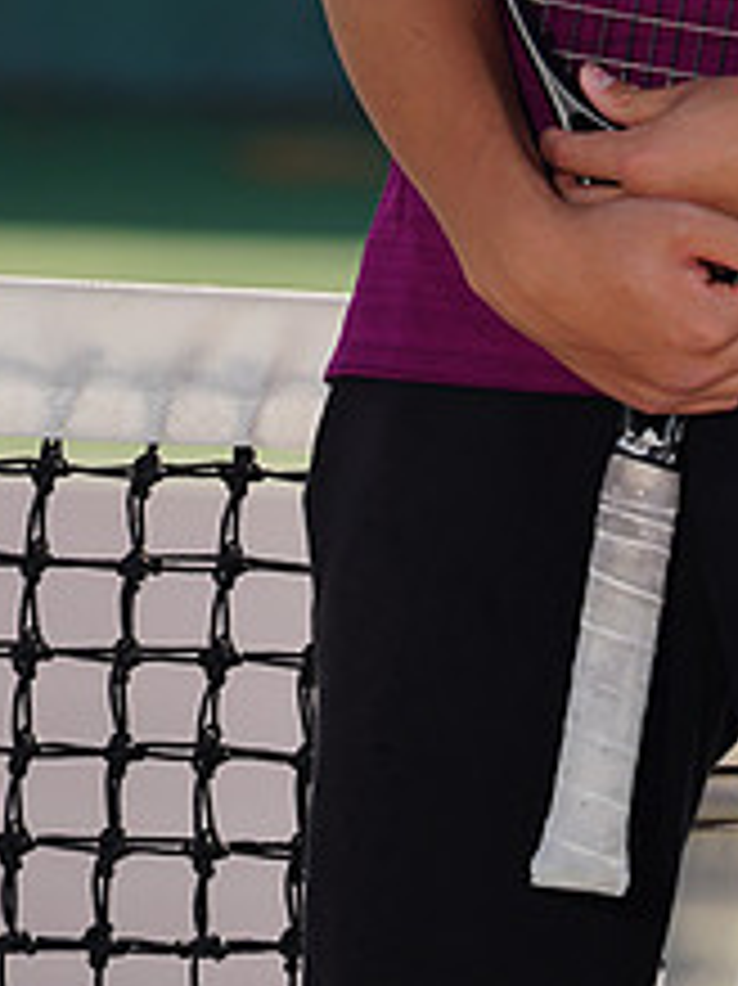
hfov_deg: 1.7
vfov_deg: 2.3
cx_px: 839
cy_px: -293
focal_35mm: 857
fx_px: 24385
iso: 100
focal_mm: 336
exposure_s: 1/250
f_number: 8
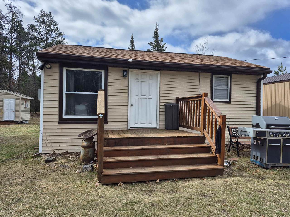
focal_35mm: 23
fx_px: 193
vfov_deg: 58.9
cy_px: 108
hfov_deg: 73.9
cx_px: 145
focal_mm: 5.4
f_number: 1.8
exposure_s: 1/1864
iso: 25
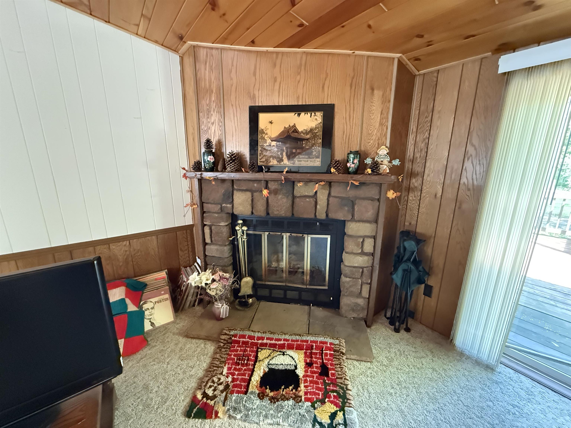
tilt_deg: -14.2
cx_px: 286
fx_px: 231
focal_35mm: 14
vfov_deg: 85.7
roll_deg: -0.4
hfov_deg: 102.1
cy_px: 214
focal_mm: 2.22
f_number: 2.2
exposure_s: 1/50
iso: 1250
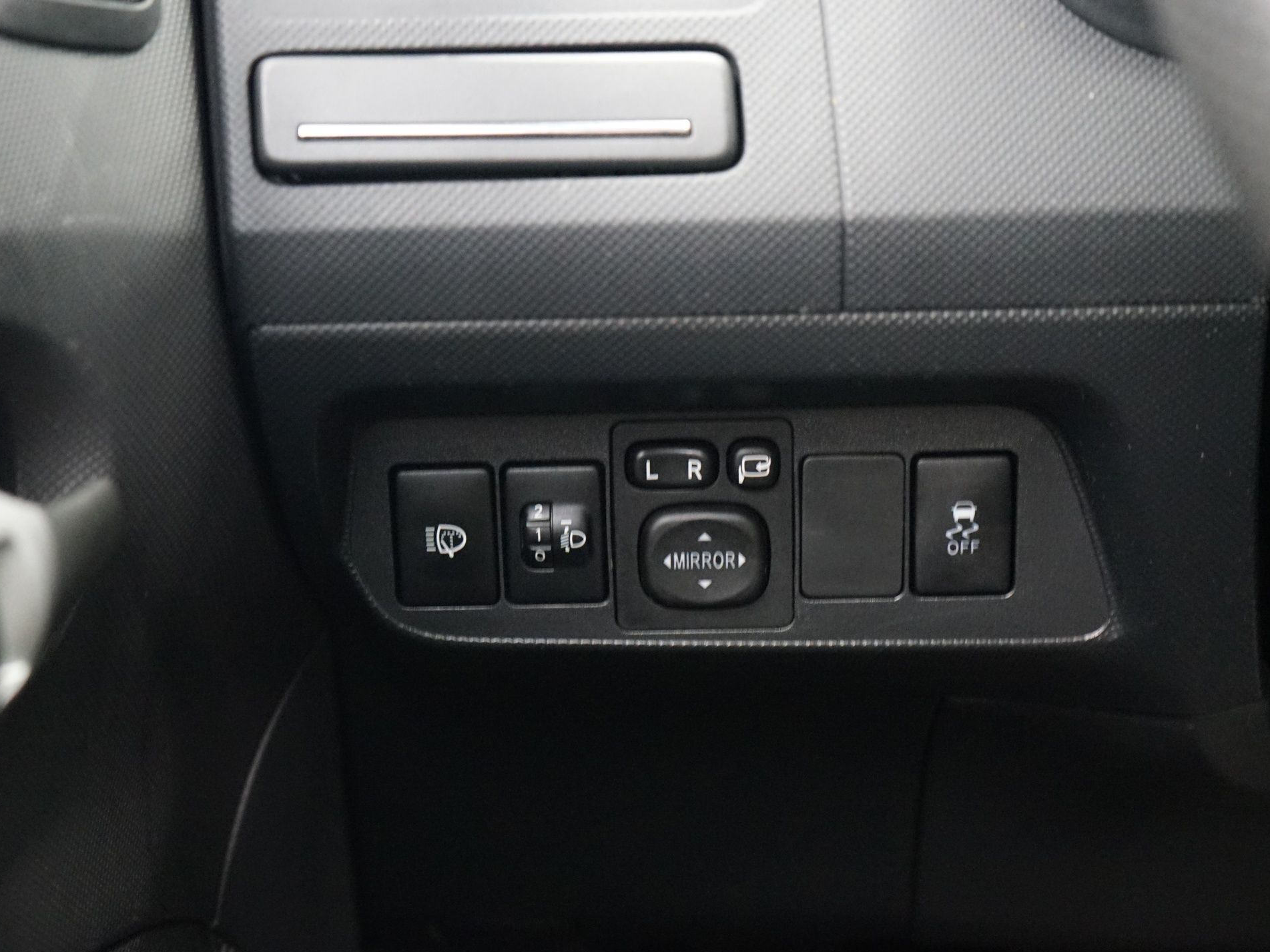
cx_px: 644
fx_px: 1761
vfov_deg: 30.3
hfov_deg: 39.7
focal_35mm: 48
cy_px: 503
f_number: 4
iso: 6400
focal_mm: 38
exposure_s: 1/25
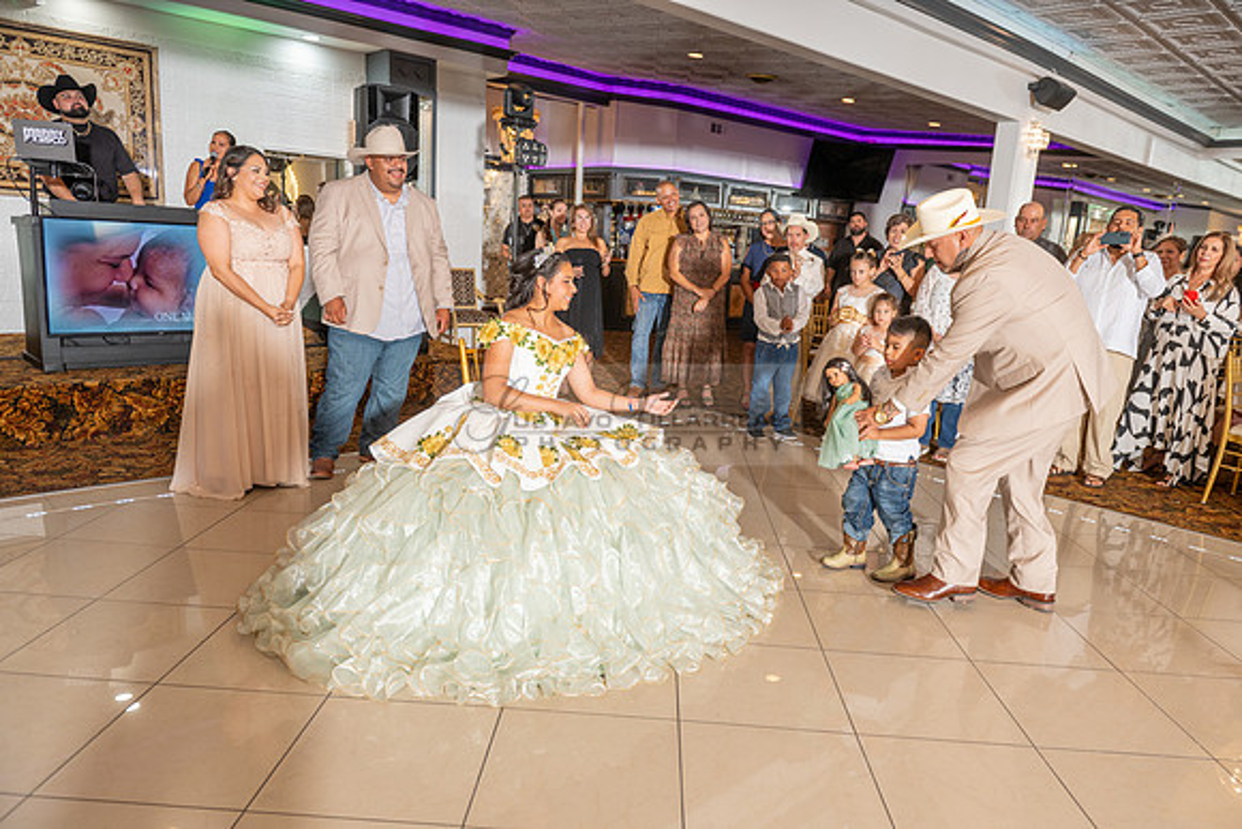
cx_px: 621
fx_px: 828
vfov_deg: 53.2
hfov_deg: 73.7
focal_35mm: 24
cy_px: 414
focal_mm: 24
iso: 500
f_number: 4.5
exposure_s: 1/200
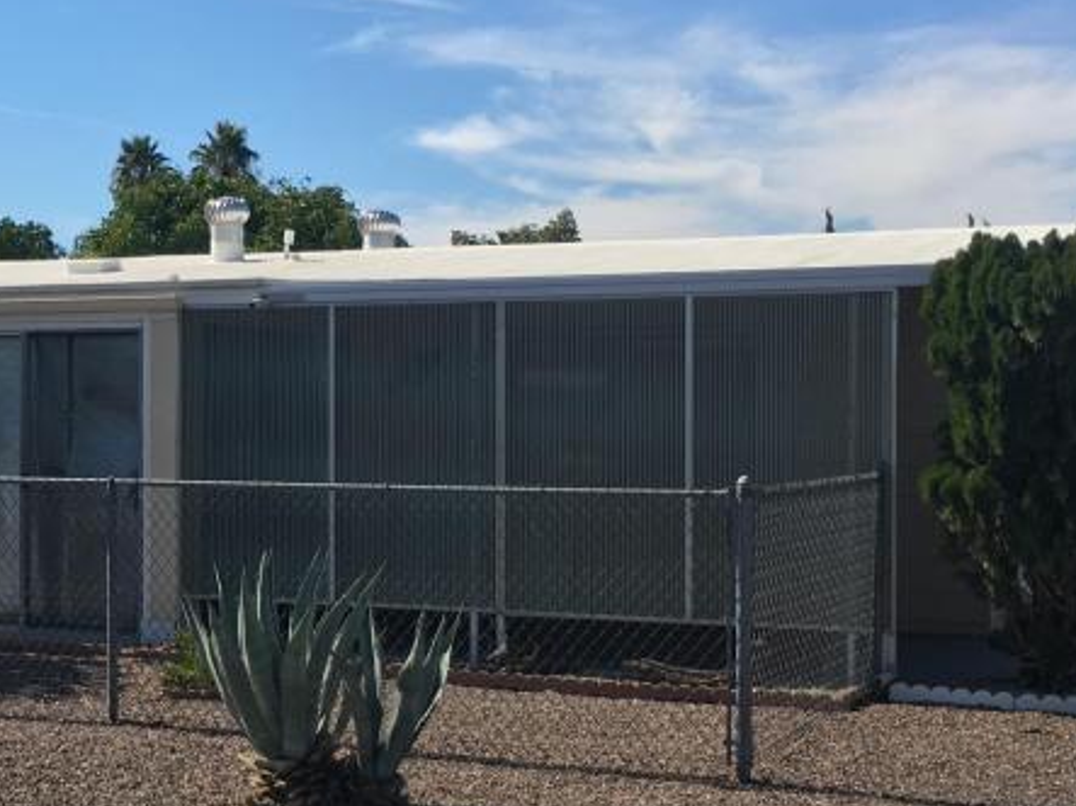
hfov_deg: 28.4
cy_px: 478
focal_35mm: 67
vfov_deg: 21.9
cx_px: 214
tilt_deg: -1.0
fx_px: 2082
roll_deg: -0.1
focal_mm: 4.15
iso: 25
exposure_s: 1/1374
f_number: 2.2
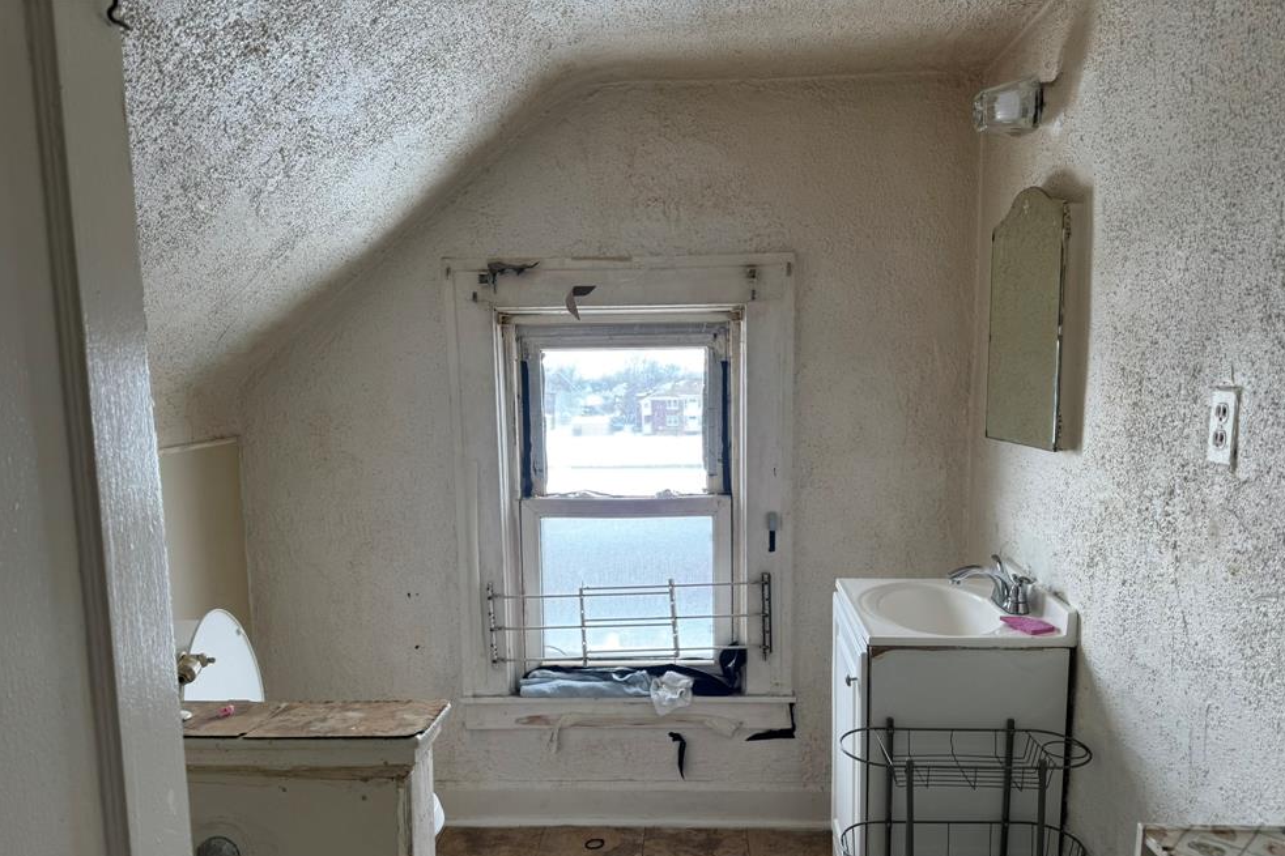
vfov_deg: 49.3
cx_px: 644
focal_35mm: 26
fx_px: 928
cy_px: 499
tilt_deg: -9.1
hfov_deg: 69.4
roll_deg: +1.5
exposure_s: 1/121
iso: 80
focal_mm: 6.76
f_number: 1.78
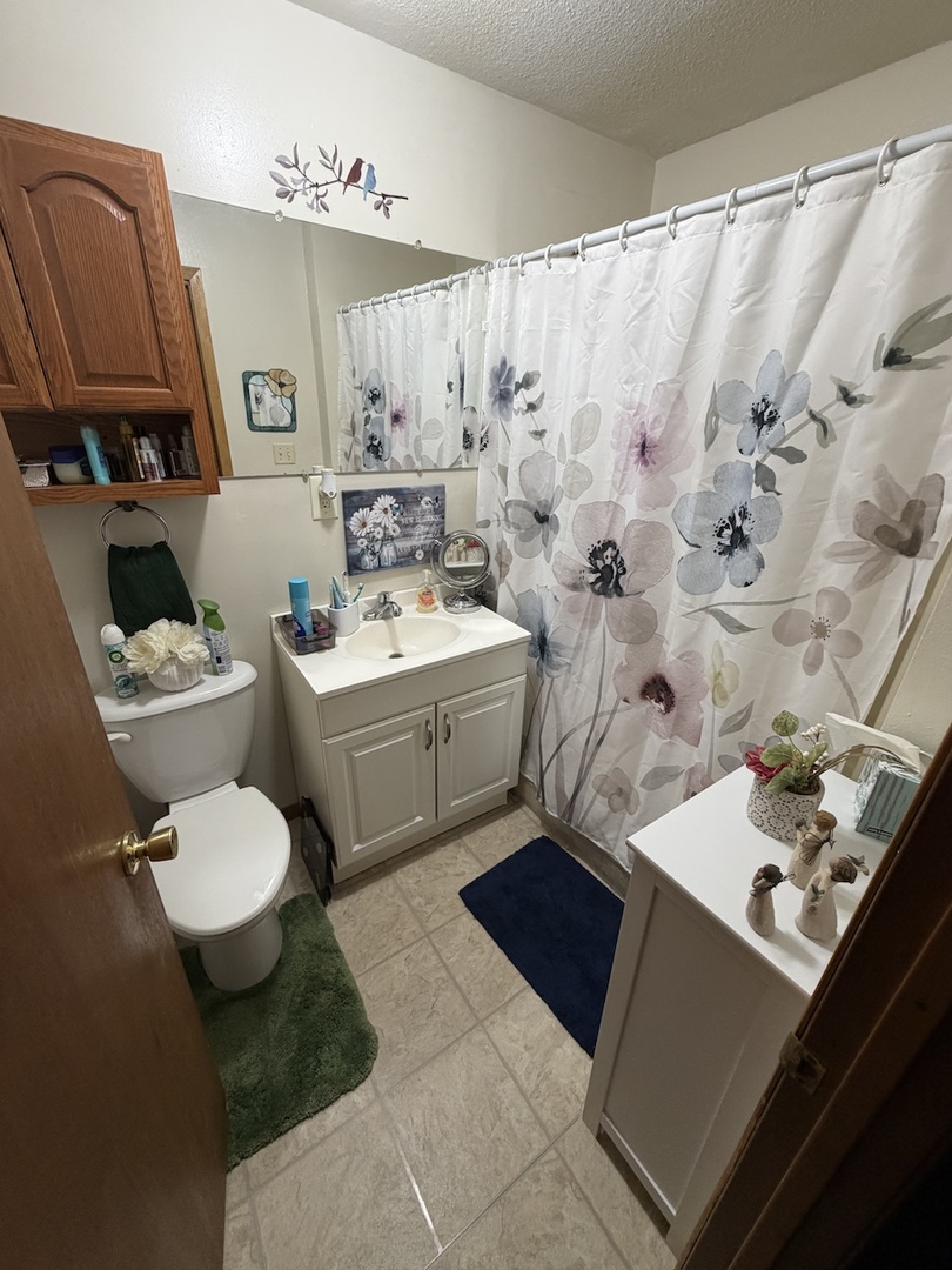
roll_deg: -2.0
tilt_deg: -26.2
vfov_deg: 102.1
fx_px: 513
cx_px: 476
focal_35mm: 14
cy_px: 635
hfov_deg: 85.7
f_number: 2.2
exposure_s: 1/120
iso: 200
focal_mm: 2.22
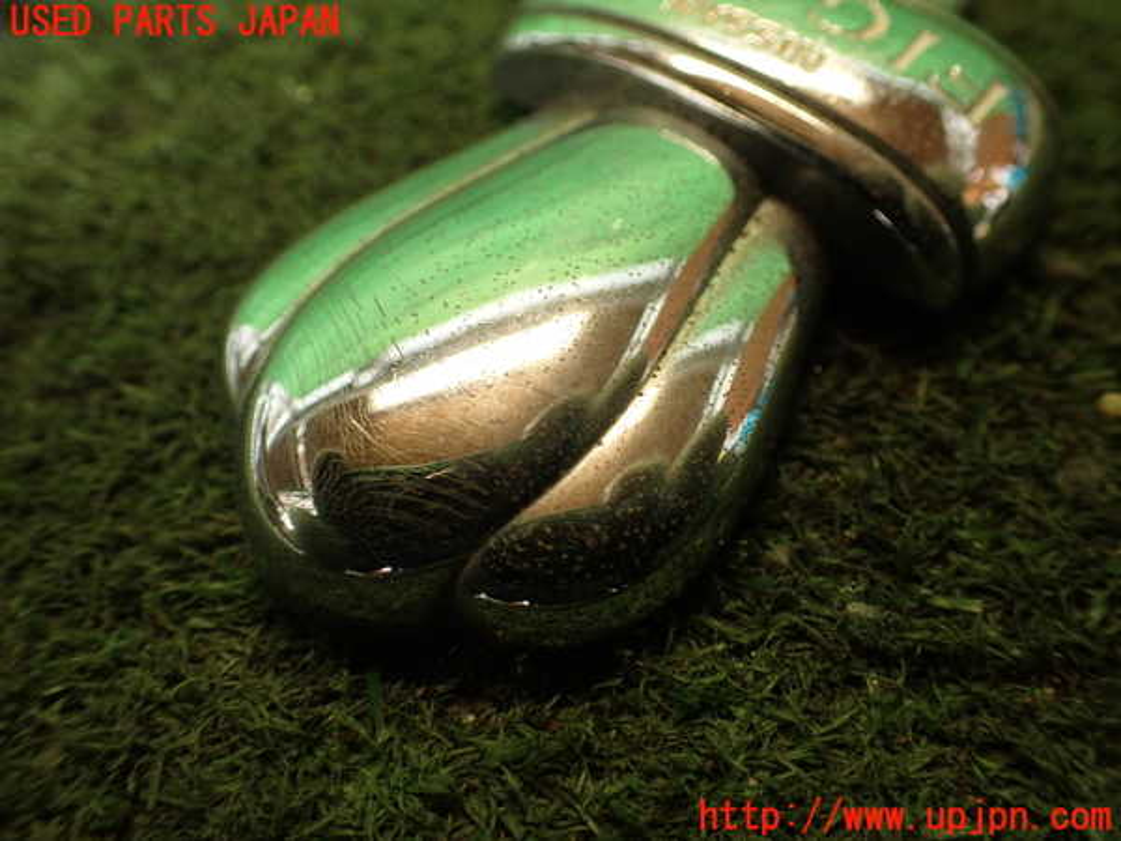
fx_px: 1036
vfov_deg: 44.2
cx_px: 560
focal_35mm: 32
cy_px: 420
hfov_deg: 56.8
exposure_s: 1/50
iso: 200
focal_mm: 5.79
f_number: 2.4
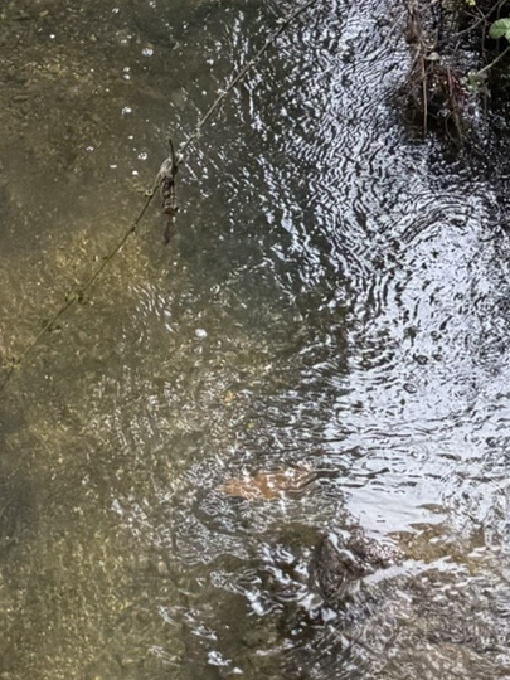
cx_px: 239
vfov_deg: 17.0
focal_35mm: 91
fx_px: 1788
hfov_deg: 16.2
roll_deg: +0.6
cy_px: -608
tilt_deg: -22.6
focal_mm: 6.76
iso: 80
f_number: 1.78
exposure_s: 1/602
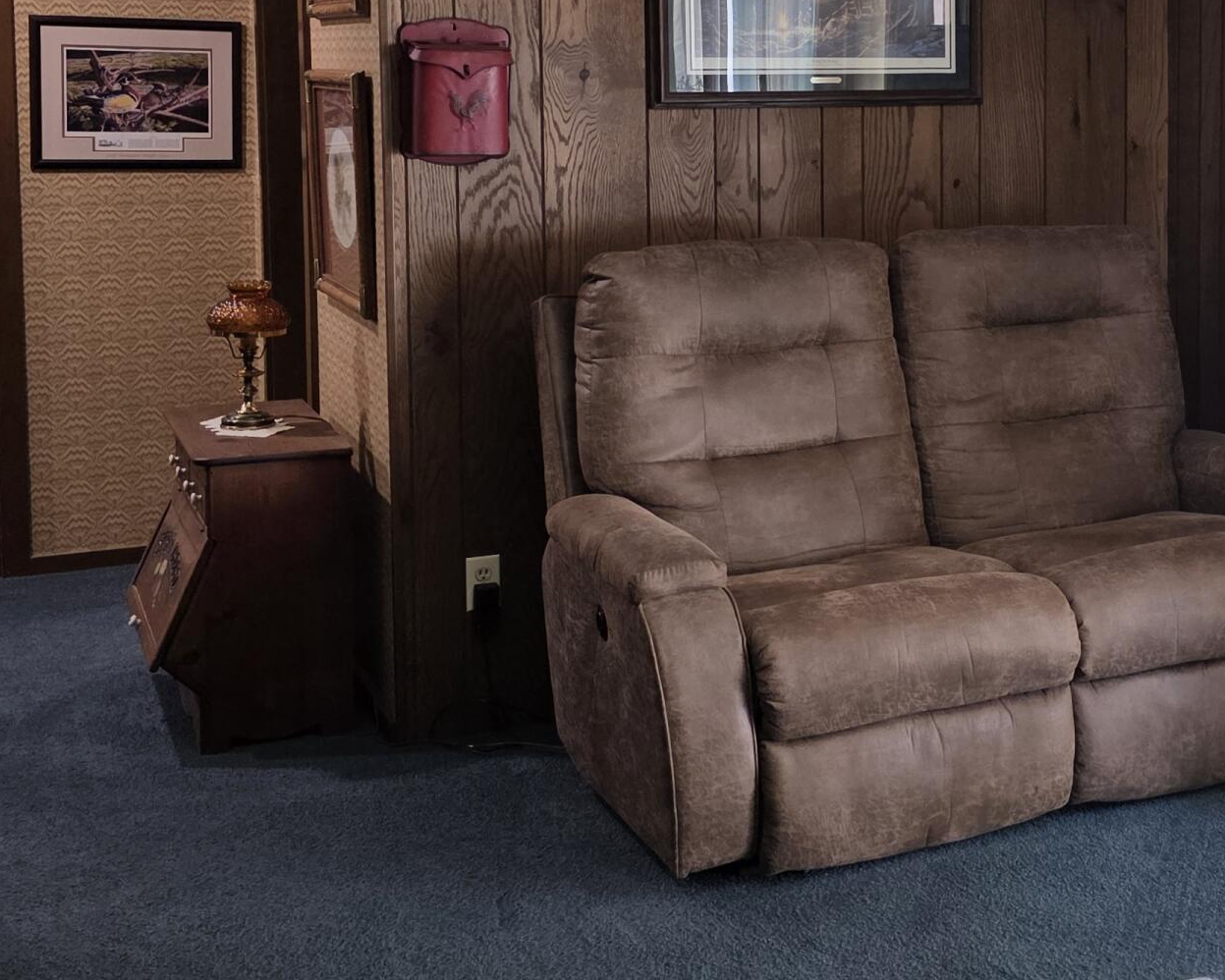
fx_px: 1958
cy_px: 216
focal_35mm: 54
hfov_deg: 33.1
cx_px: 1075
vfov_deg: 27.6
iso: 200
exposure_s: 1/120
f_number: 1.7
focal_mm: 6.3
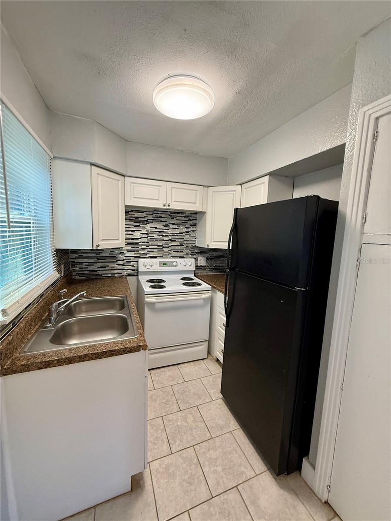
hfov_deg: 85.7
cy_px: 260
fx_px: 211
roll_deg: -2.2
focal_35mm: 14
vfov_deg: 102.1
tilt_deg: -7.7
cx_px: 196
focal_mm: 2.22
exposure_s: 1/120
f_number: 2.2
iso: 250
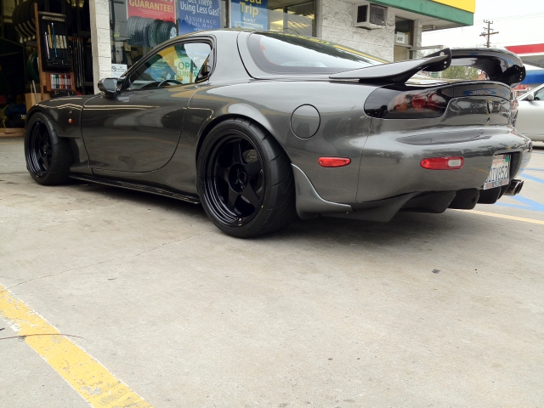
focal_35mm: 35
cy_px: 204
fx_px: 550
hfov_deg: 52.6
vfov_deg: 40.7
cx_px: 272
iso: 80
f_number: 2.4
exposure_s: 1/60
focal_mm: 4.28
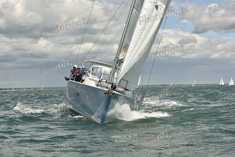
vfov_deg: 16.1
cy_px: 78
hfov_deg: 23.9
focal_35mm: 85
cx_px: 118
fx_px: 555
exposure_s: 1/800
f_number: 13
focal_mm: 85
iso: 320
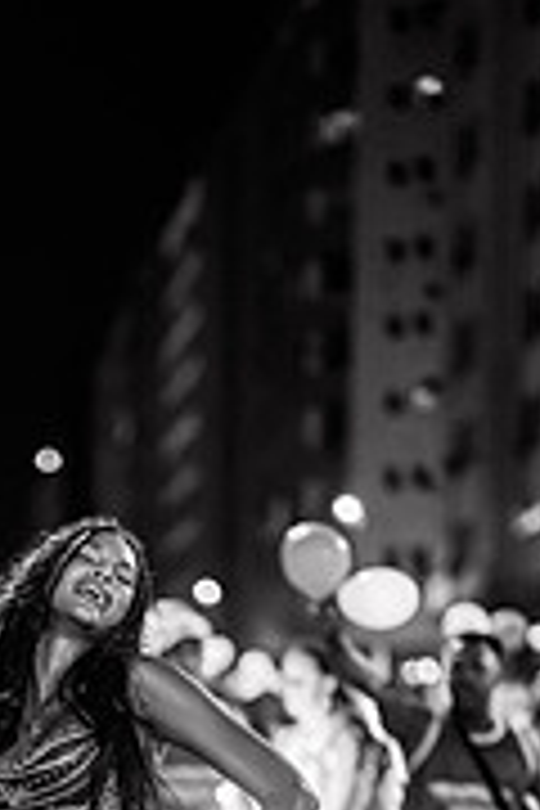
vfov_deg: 15.7
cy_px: 994
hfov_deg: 10.9
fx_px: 2812
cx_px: 22
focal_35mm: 125
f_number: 1.2
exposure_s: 1/320
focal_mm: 50
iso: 2000
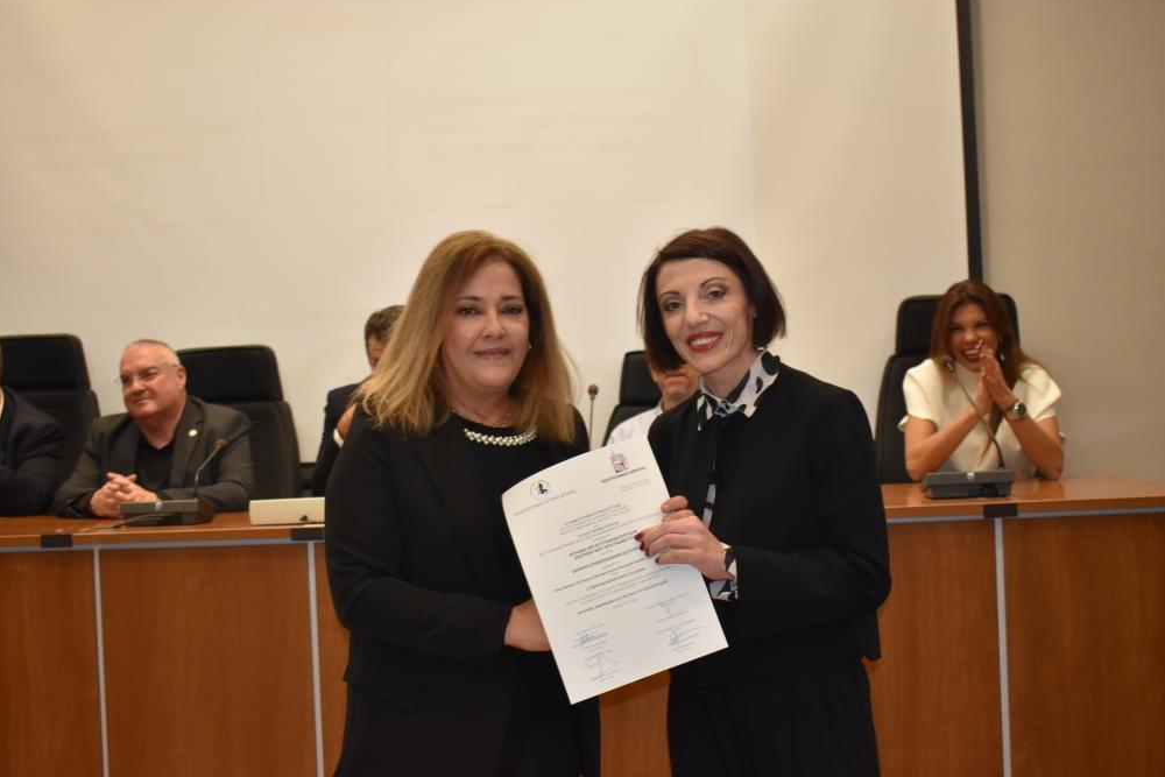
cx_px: 577
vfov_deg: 31.2
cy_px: 392
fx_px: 1392
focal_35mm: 43
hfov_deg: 45.4
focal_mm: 28
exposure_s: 1/125
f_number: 4.2
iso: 800
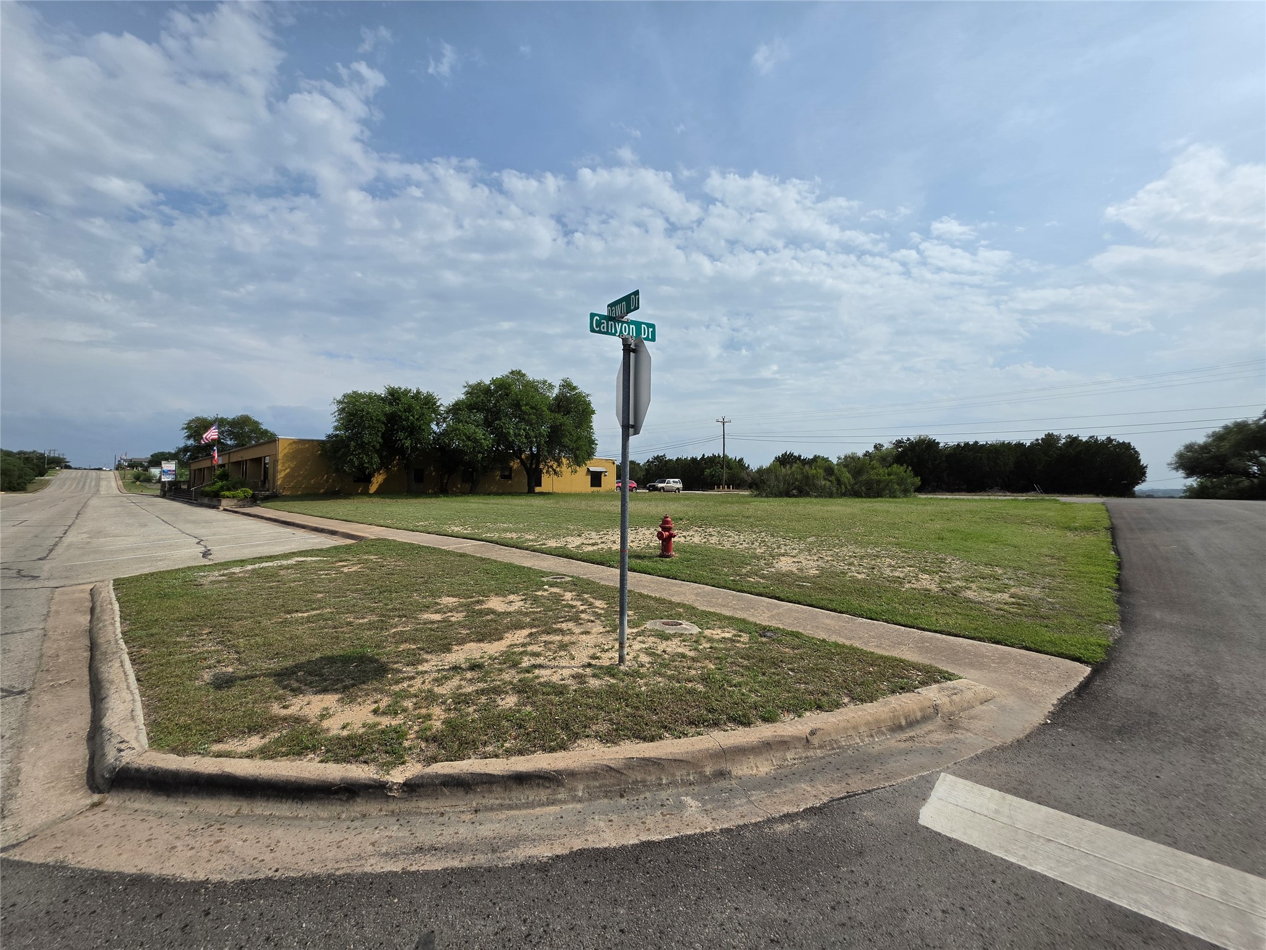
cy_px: 475
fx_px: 475
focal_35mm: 13
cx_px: 633
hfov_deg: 106.2
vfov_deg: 89.9
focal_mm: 2.2
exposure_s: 1/3871
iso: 32
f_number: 1.9
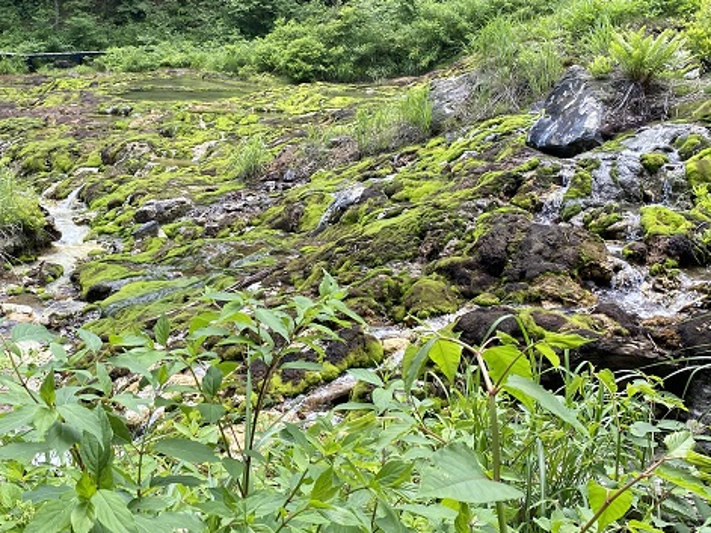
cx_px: 283
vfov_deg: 32.1
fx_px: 924
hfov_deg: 41.9
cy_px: 220
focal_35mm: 45
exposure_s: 1/398
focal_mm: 4.25
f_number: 1.8
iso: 32
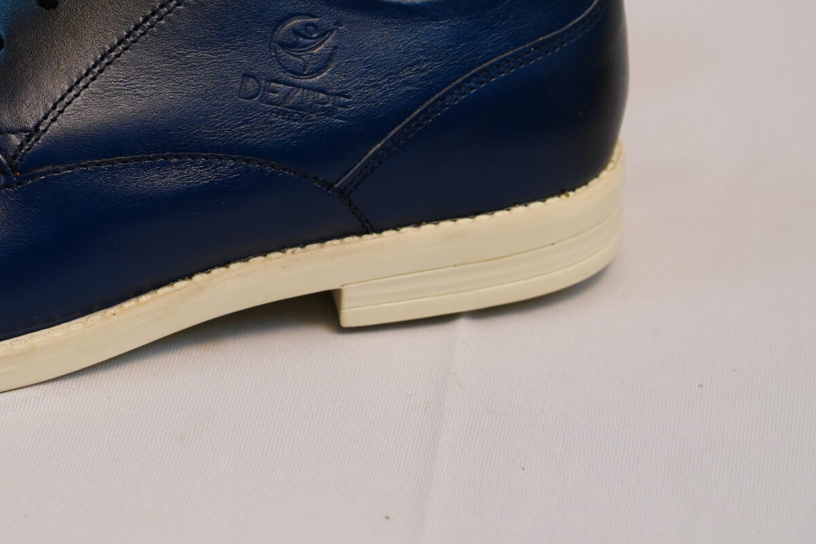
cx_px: 20
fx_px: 4919
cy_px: 88
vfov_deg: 6.3
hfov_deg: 9.4
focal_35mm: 217
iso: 500
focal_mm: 101
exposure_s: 1/125
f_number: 5.6
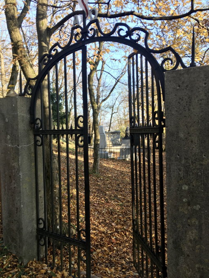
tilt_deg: -2.7
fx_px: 234
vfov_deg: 61.7
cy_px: 139
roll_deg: +1.6
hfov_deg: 48.2
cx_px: 104
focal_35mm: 29
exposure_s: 1/100
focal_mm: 4.15
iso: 25
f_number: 2.2
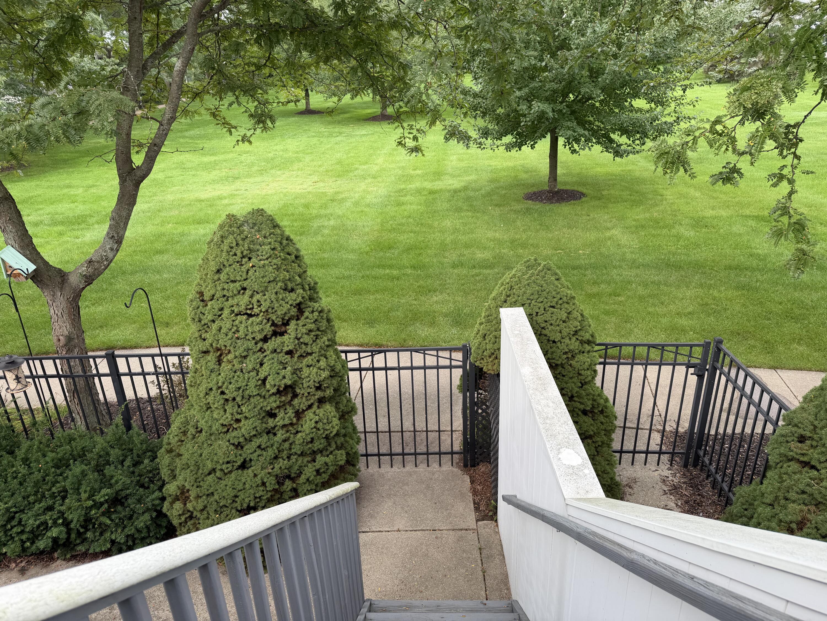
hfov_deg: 71.6
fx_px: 573
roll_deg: +2.6
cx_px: 414
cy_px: 310
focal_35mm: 24
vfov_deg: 56.8
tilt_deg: -22.6
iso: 80
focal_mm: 6.76
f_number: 1.78
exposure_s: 1/589
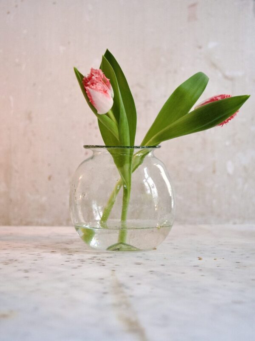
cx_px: 128
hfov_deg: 27.0
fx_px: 530
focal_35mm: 54
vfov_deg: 35.5
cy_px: 170
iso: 1000
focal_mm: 27
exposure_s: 1/60
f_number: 3.6
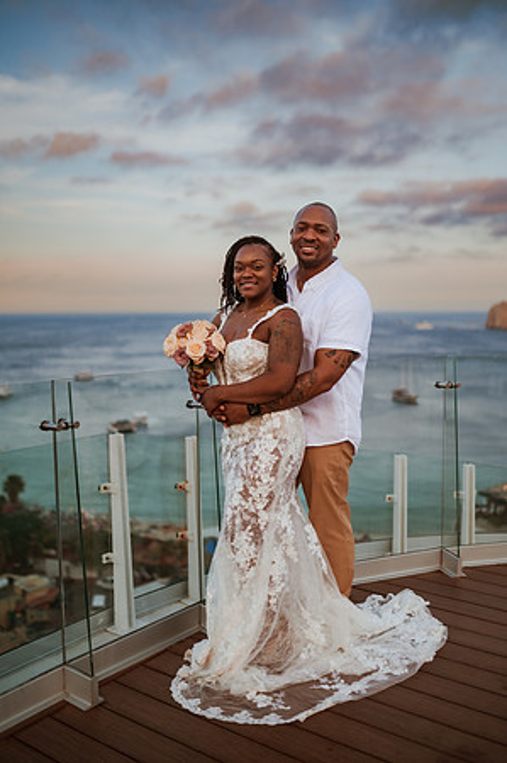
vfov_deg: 54.5
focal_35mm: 35
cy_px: 382
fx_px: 741
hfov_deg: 37.8
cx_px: 254
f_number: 1.4
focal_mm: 35
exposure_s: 1/2500
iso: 160
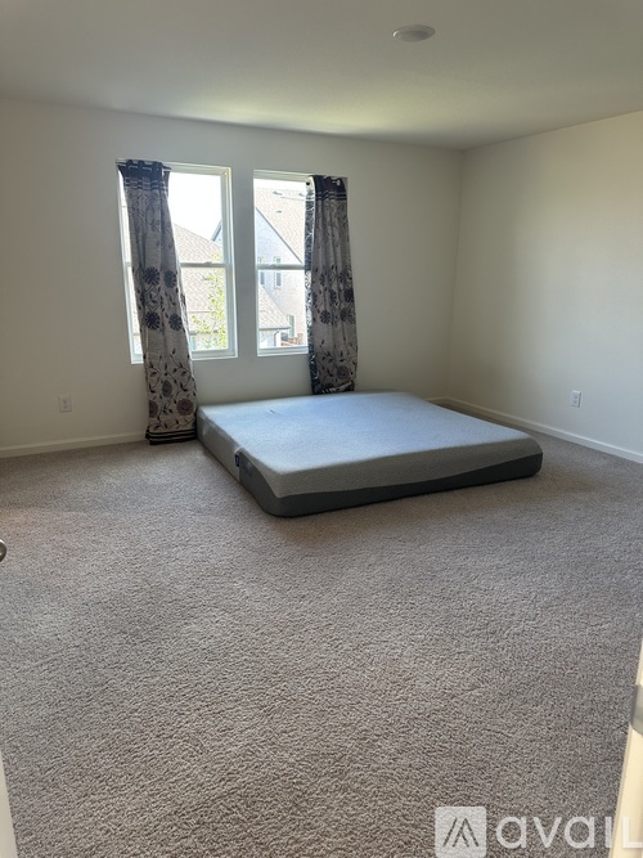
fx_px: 595
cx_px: 322
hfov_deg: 56.8
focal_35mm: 24
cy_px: 429
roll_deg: -1.7
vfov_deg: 71.6
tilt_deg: -13.7
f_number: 1.78
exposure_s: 1/120
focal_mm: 6.86
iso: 160
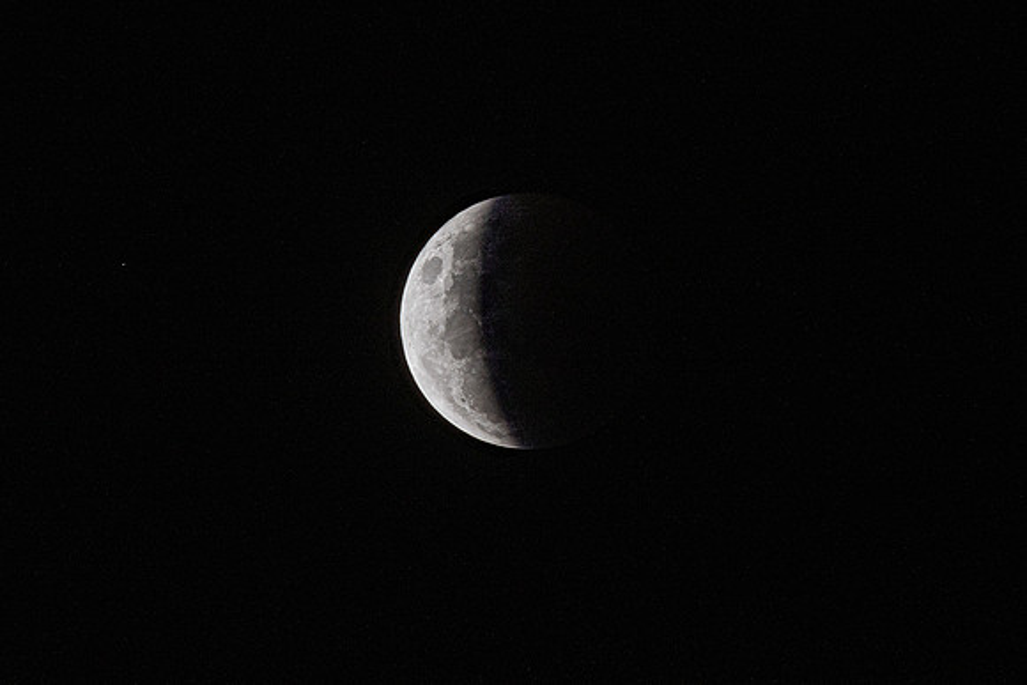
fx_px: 26360
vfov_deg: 1.5
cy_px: 158
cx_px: 677
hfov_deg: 2.2
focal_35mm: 924
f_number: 11
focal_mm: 400
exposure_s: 1/80
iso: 100
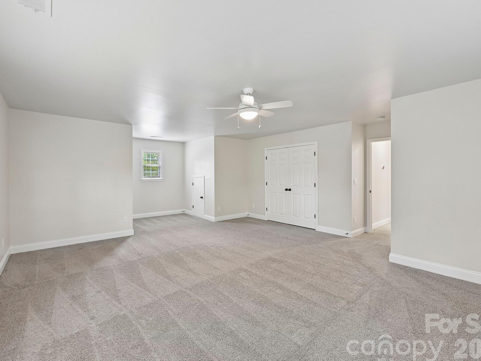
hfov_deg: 94.4
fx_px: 222
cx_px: 228
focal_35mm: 16
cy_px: 178
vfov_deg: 78.1
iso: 400
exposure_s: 1/5
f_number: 8
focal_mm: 14
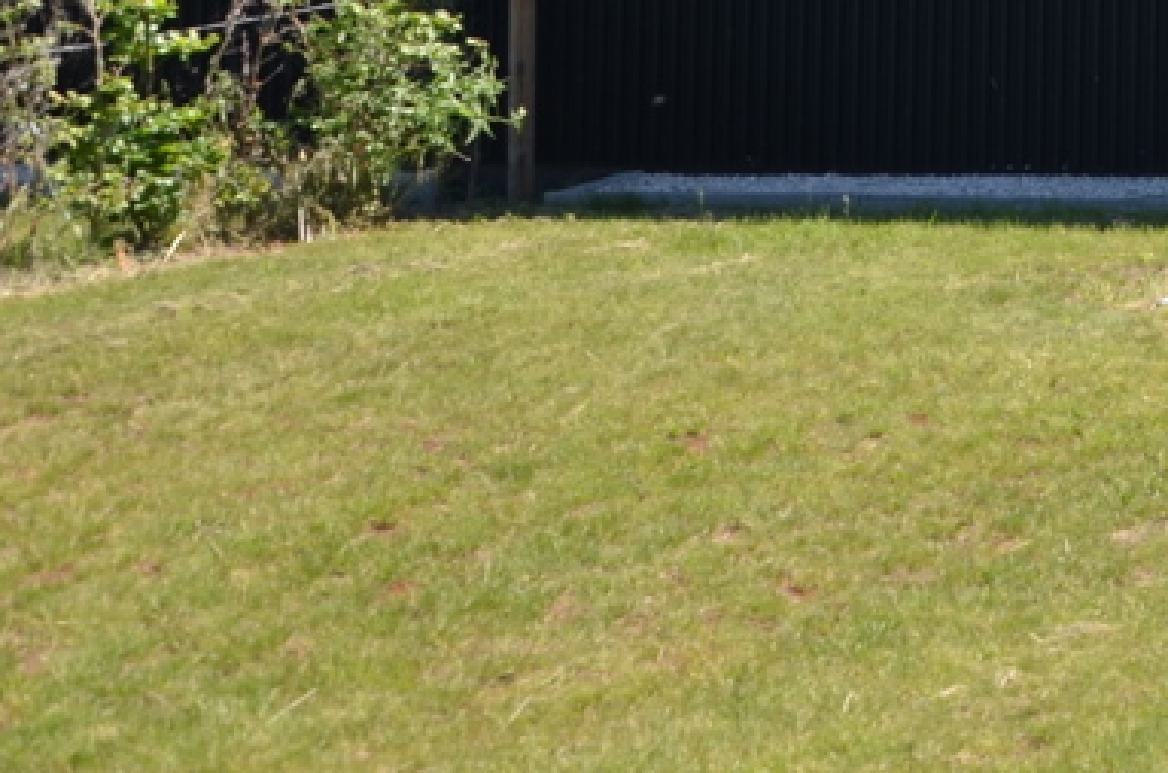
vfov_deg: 9.9
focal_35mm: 133
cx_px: 2239
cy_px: -487
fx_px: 4304
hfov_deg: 13.5
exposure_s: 1/250
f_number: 6.3
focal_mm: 22
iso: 100
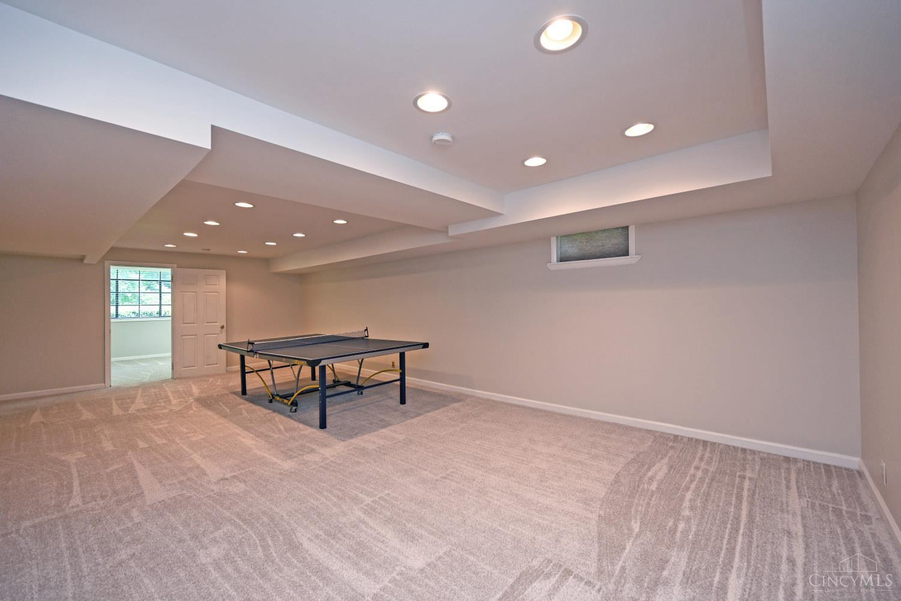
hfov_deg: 104.3
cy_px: 300
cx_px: 450
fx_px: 350
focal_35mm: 14
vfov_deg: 81.2
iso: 400
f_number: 4
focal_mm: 14
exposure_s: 1/60
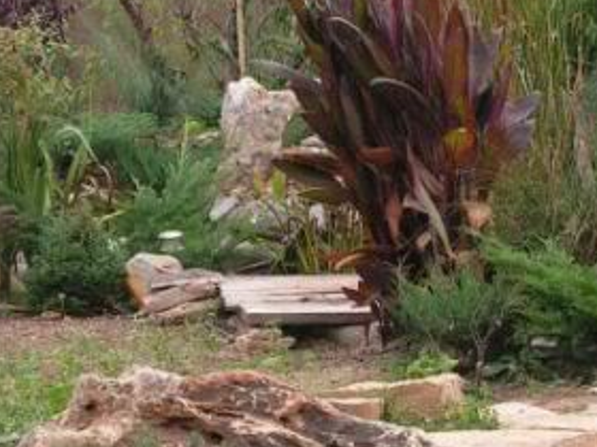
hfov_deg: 9.6
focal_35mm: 206
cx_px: 356
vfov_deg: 7.2
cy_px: 215
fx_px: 3553
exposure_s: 1/100
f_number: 3.3
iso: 64
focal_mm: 15.1
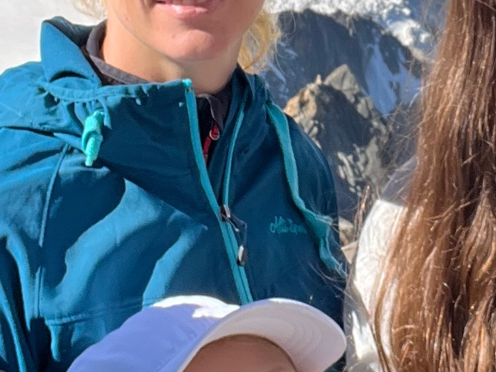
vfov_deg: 14.8
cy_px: -30
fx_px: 1405
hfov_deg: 19.8
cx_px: 416
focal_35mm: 98
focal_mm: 2.71
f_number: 2.2
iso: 32
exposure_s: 1/806
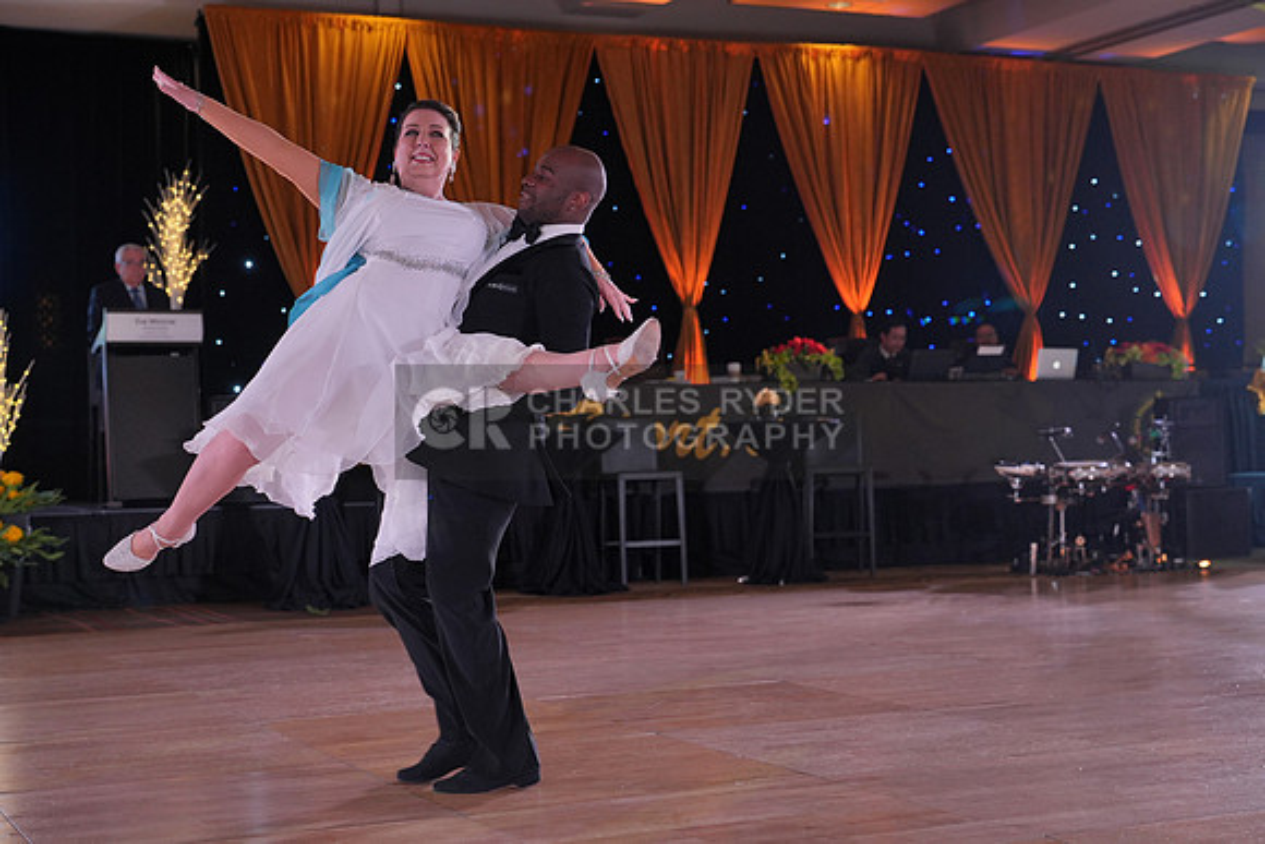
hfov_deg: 35.0
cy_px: 422
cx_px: 632
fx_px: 2003
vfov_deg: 23.8
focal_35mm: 57
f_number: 4
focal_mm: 57
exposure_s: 1/400
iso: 1250
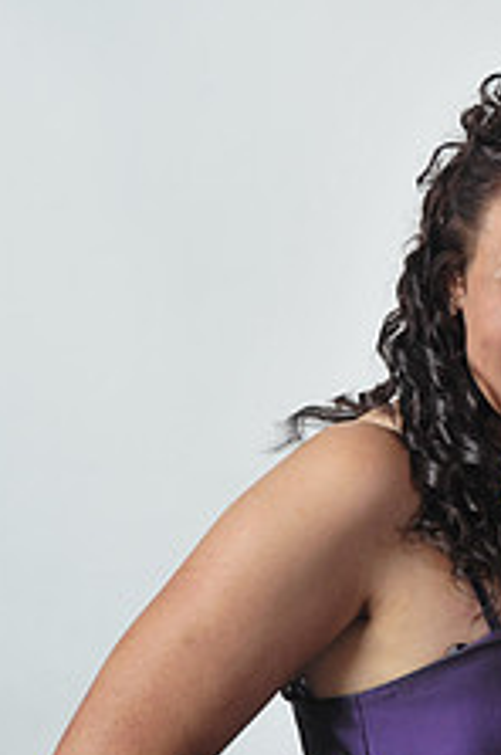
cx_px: 880
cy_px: 457
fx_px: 2617
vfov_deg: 16.4
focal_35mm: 125
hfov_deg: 10.3
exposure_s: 1/160
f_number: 7.1
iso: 1000
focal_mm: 48
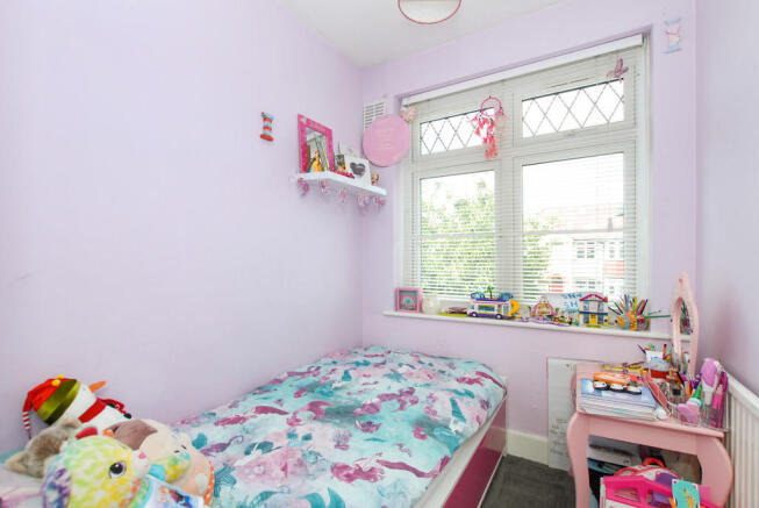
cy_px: 254
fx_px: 317
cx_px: 380
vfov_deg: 77.5
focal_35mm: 15
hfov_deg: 100.3
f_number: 5
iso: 200
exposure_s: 1/125
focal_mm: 10
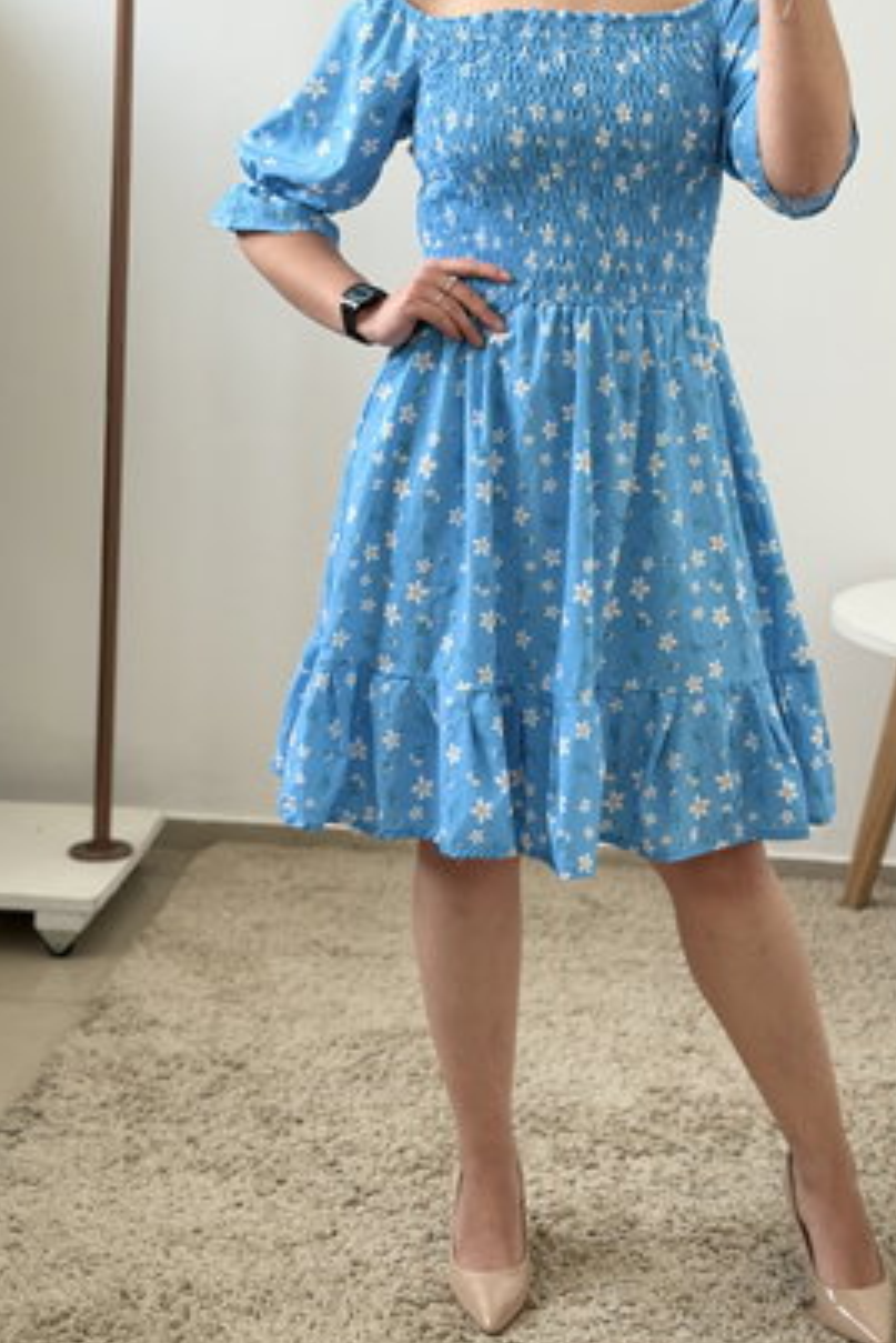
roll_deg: -1.1
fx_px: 2462
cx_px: 490
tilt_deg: -24.6
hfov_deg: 20.6
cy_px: 485
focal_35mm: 66
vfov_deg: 30.3
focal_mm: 6.76
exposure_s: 1/119
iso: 100
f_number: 1.78
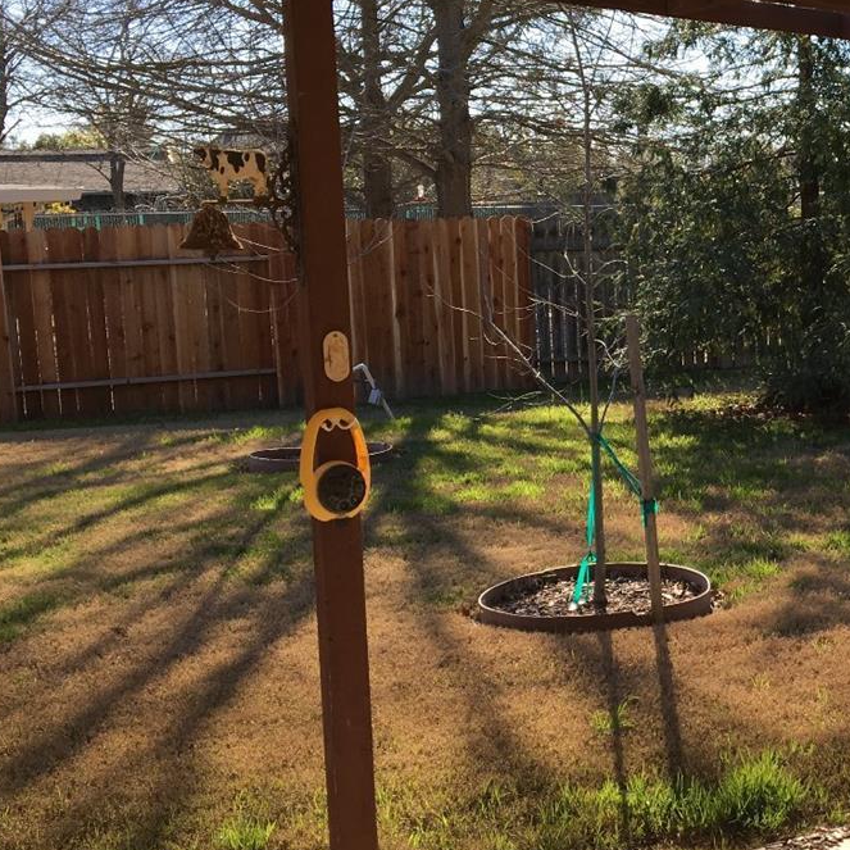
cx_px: 841
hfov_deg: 27.9
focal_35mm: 58
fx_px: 1611
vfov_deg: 29.5
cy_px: 379
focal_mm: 4.15
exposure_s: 1/574
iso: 25
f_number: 2.2
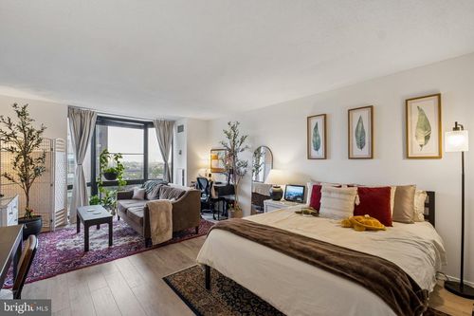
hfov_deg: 100.4
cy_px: 158
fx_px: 197
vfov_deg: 77.3
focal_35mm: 15
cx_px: 237
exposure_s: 1/5
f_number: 8
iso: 250
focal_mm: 10
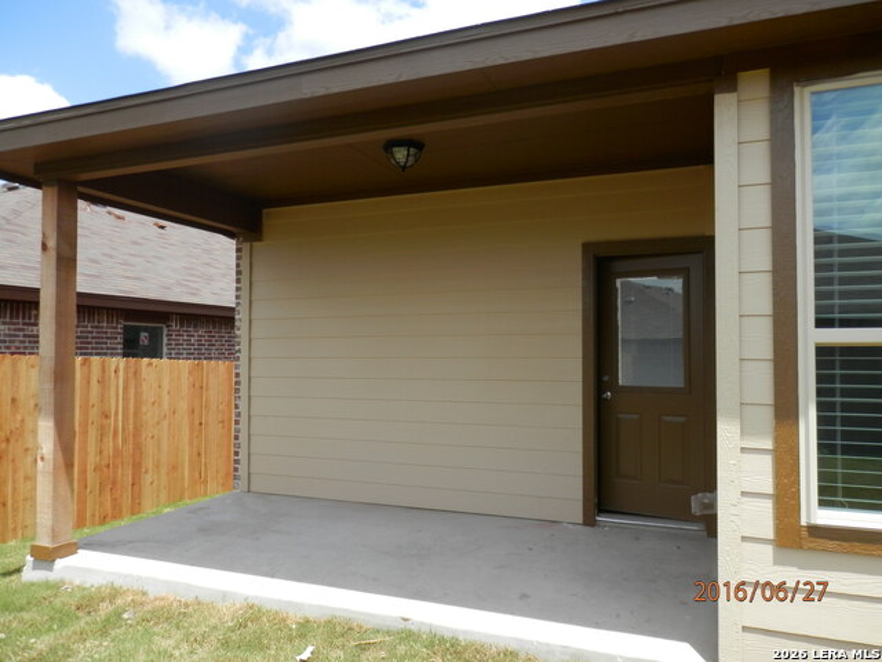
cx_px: 441
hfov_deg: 69.4
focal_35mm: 25
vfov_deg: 54.9
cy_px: 331
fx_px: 637
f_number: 3
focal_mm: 4.5
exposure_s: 1/500
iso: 80
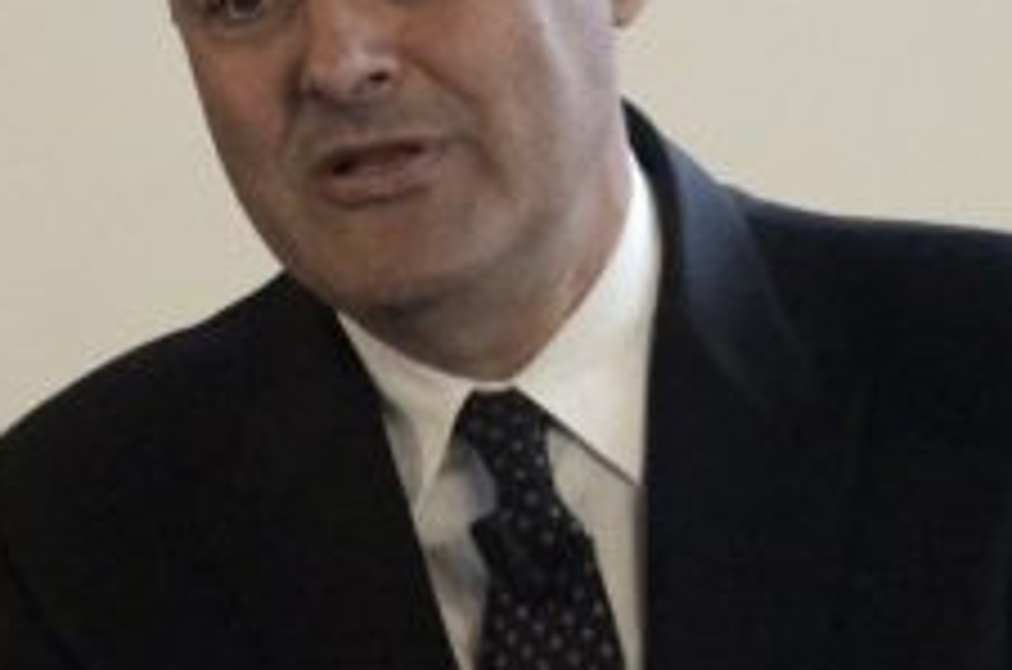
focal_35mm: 684
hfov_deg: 3.0
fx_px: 19187
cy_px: 627
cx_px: 549
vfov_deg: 2.0
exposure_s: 1/320
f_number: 3.5
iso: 5000
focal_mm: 200
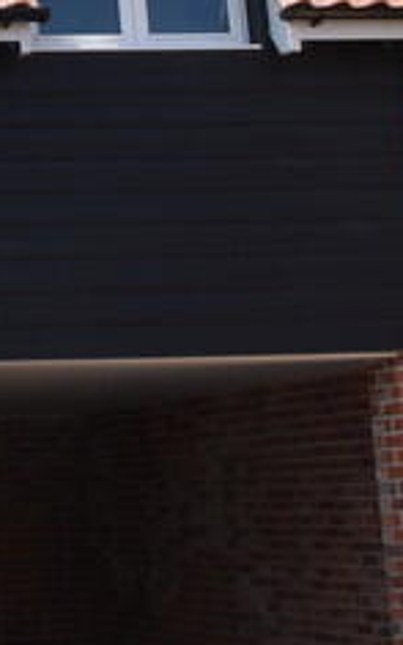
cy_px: -10
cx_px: -628
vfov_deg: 17.0
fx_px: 2107
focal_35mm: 120
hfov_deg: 9.5
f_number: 9
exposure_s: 1/200
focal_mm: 18
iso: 100
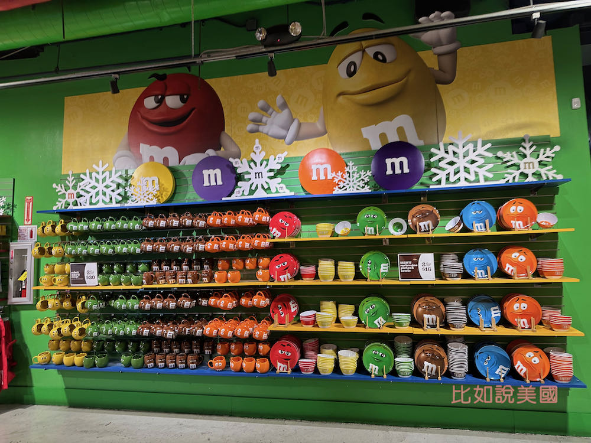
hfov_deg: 71.6
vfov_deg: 56.8
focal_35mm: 24
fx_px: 410
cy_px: 222
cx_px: 296
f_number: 1.78
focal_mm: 6.86
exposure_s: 1/60
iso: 160
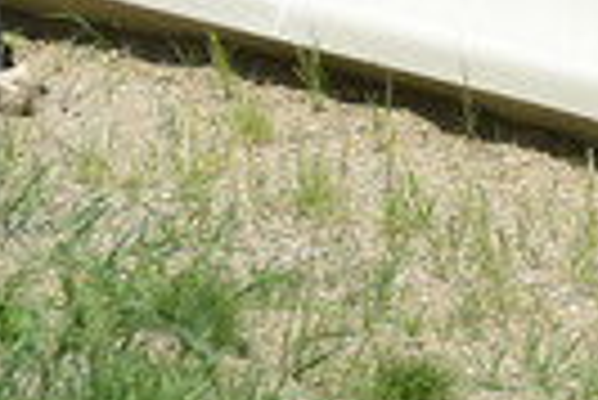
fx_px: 9761
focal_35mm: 587
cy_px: 200
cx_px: 886
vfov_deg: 2.3
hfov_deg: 3.5
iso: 400
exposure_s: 1/1250
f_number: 6.3
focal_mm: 195
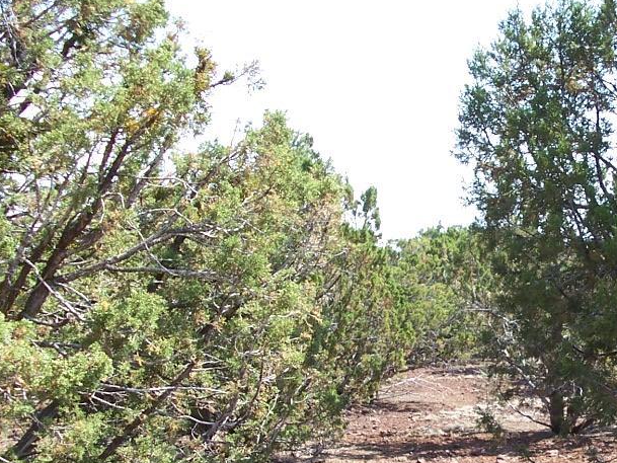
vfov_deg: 21.1
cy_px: 346
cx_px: 505
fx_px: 1230
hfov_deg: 27.5
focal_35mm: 69
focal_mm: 6
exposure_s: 1/350
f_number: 2.8
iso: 80
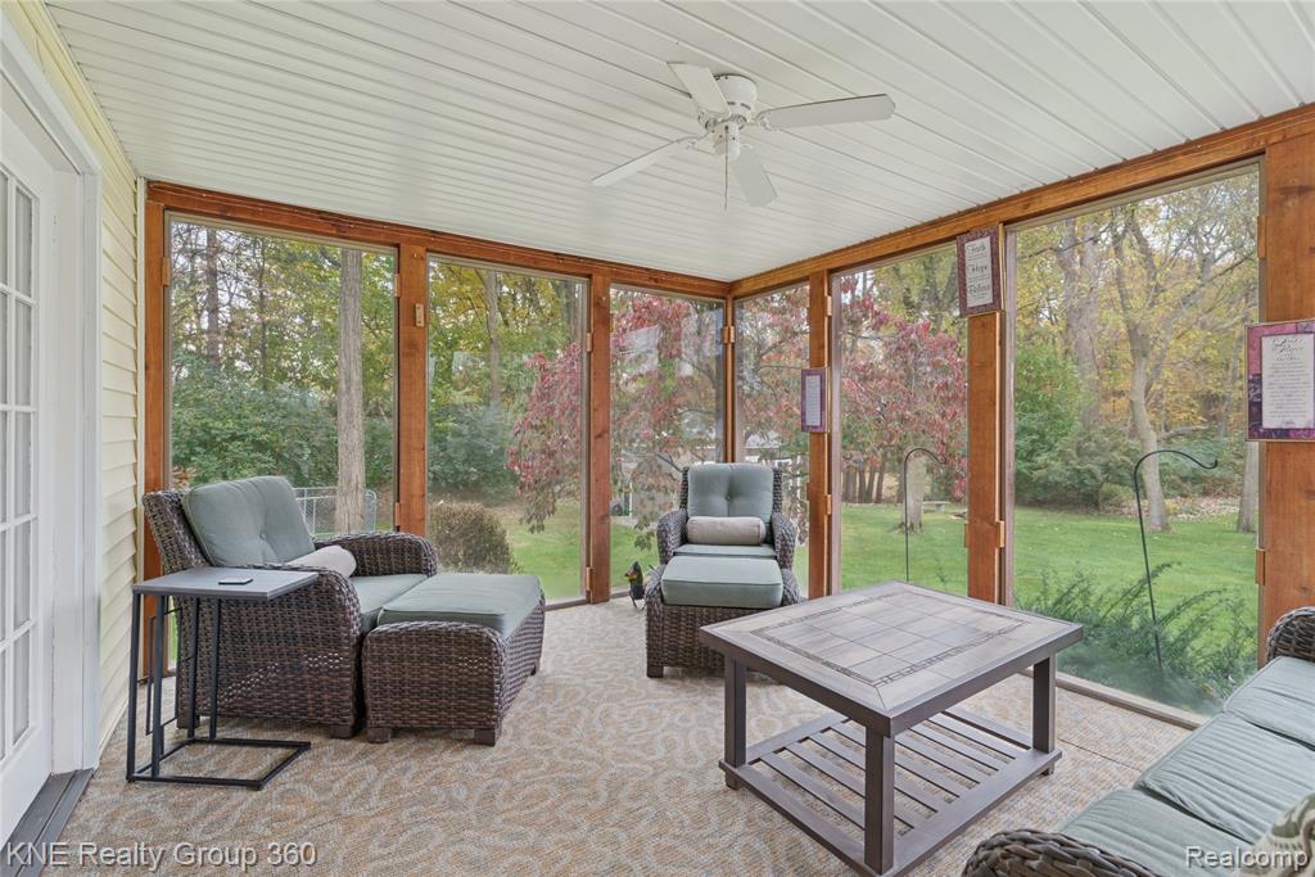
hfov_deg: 100.4
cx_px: 658
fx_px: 548
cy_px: 438
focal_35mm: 15
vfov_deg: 77.3
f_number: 8
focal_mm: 15
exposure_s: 1/8
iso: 400
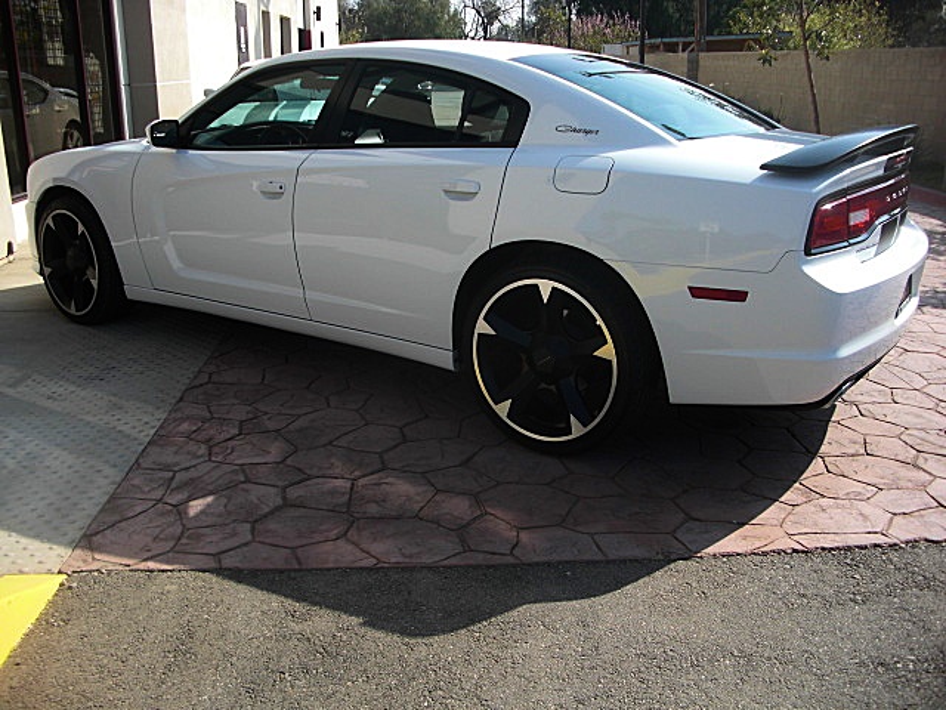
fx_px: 984
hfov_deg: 51.4
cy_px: 355
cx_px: 473
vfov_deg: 39.7
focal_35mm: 36
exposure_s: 1/640
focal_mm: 6.3
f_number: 2.8
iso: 50
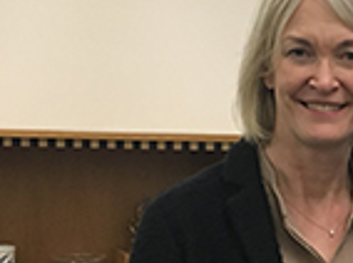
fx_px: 1334
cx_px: 455
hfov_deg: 14.5
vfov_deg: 11.1
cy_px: 283
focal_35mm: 131
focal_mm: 4.15
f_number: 2.2
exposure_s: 1/33
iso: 160
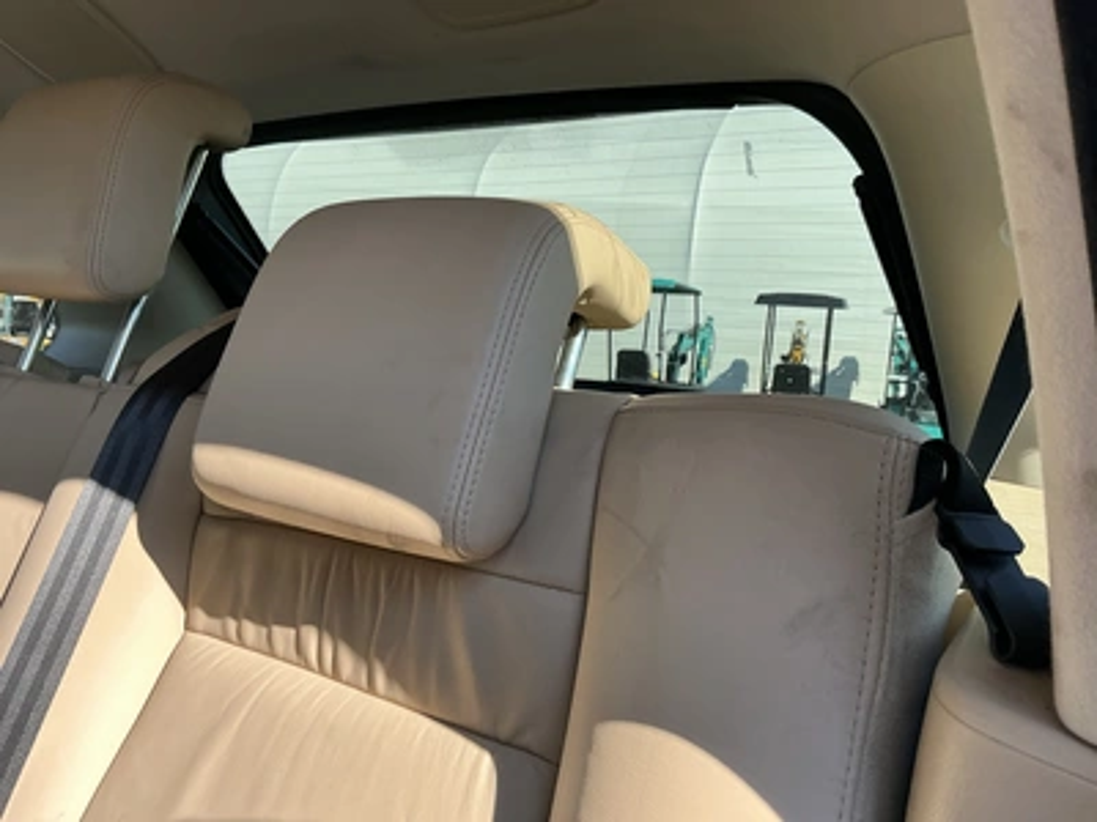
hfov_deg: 63.4
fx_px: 887
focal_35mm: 28
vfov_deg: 49.7
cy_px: 411
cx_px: 548
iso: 20
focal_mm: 3
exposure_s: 1/217
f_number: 1.8
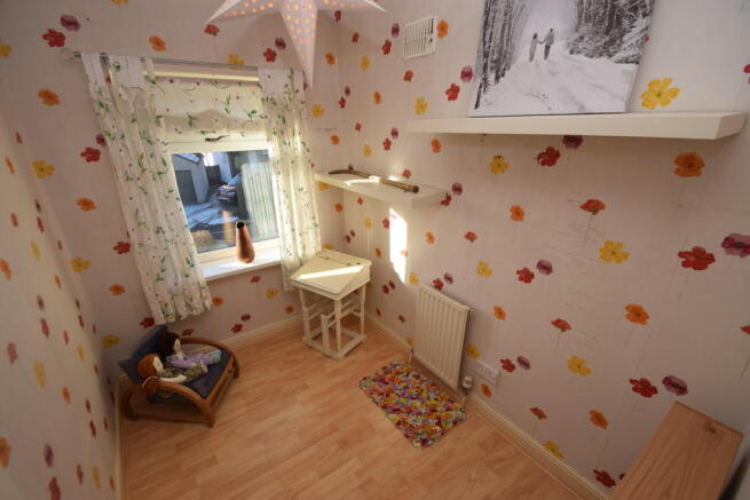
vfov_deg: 77.4
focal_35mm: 15
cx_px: 375
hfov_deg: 100.4
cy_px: 250
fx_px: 313
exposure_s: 1/200
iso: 180
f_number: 5
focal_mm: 10
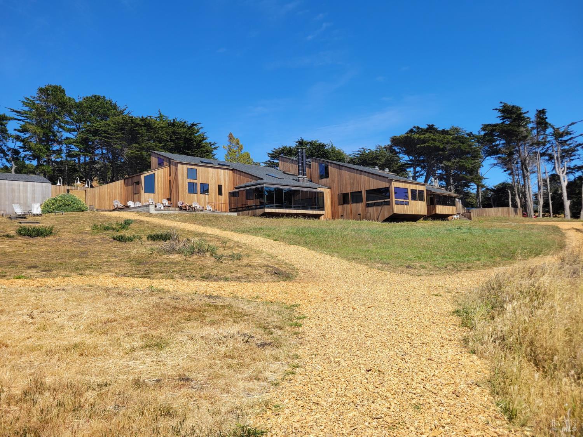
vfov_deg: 53.1
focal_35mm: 26
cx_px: 292
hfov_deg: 67.3
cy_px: 218
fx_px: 438
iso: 40
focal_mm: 5.4
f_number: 1.8
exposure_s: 1/2327
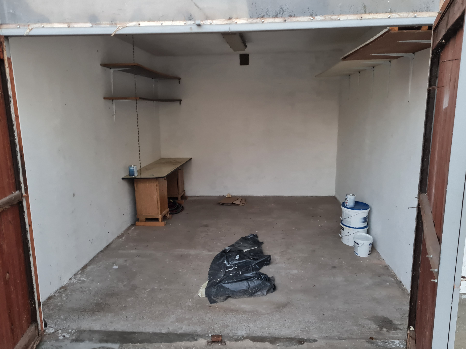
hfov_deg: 61.7
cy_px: 176
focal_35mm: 29
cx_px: 234
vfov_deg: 48.2
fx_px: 390
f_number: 1.8
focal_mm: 5.4
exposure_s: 1/50
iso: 160
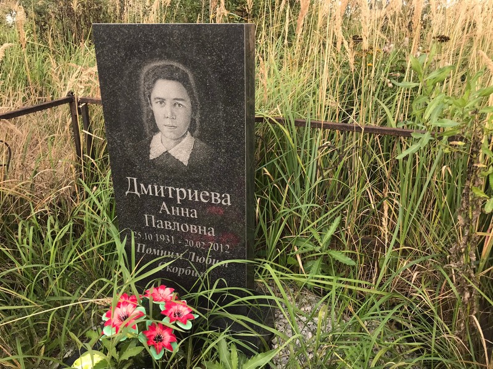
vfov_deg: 49.7
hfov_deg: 63.4
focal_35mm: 28
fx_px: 399
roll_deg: -1.2
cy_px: 184
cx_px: 246
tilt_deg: -22.7
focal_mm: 3.99
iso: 20
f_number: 1.8
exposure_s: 1/447
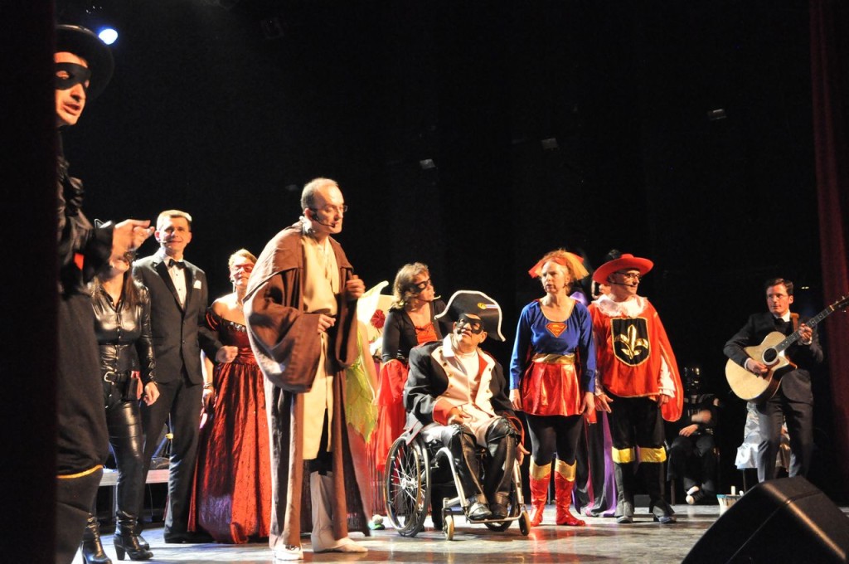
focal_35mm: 45
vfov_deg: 29.8
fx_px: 1060
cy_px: 282
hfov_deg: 43.7
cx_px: 424
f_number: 5.6
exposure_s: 1/30
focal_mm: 30
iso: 3200
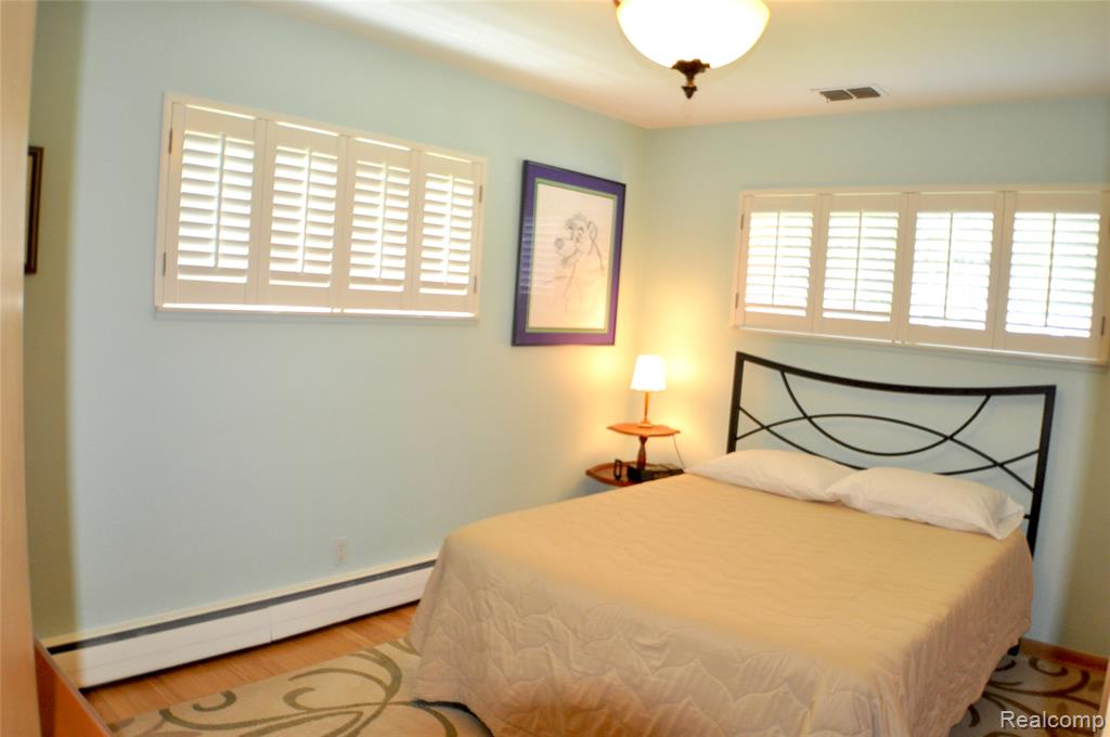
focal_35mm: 33
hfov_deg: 57.3
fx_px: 1016
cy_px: 368
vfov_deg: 39.9
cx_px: 555
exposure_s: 1/60
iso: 800
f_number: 4
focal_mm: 22
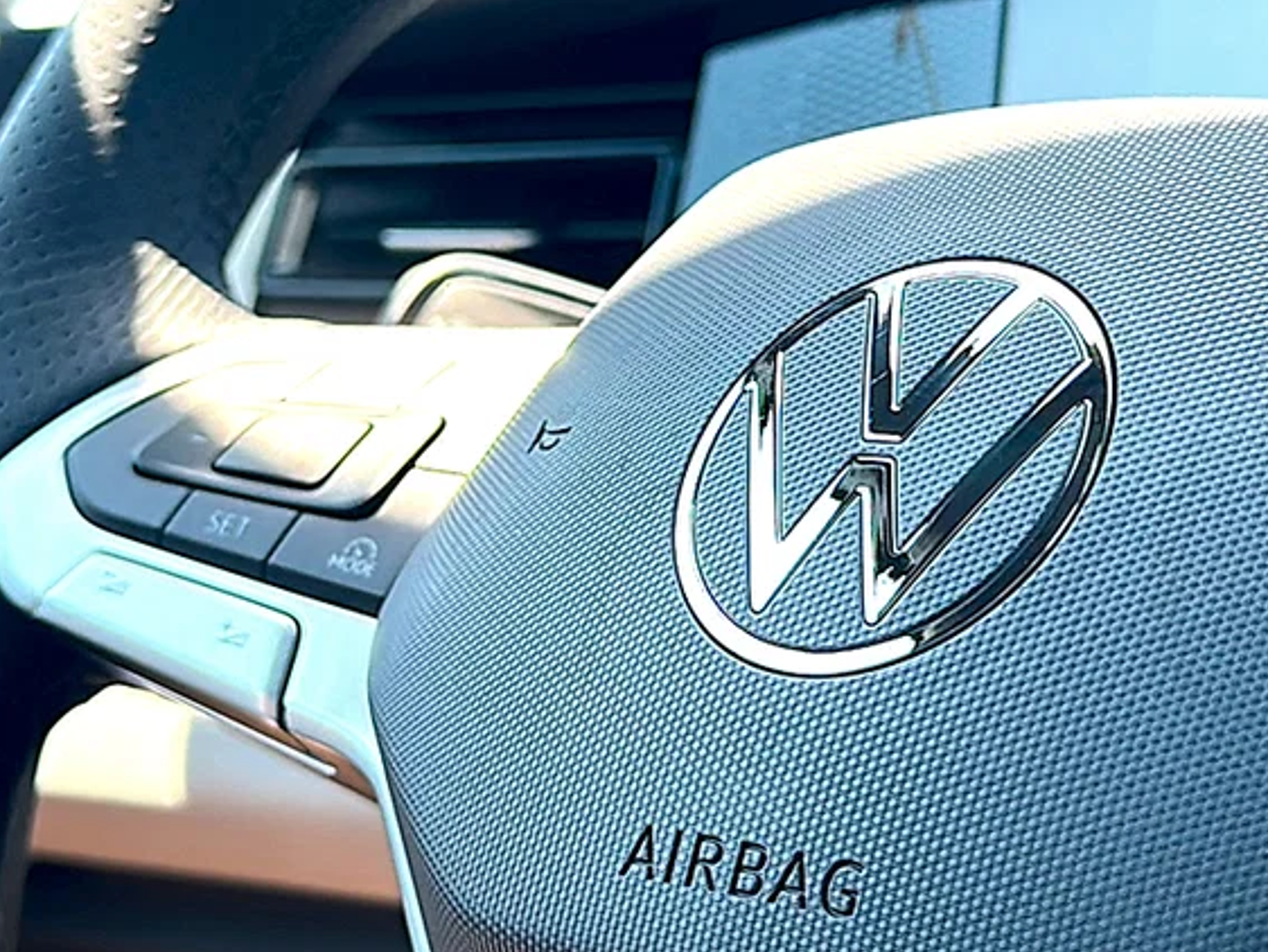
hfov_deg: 31.6
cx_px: 733
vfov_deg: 24.0
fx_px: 2235
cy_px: 376
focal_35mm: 61
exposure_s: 1/401
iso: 100
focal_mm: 6.86
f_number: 1.78
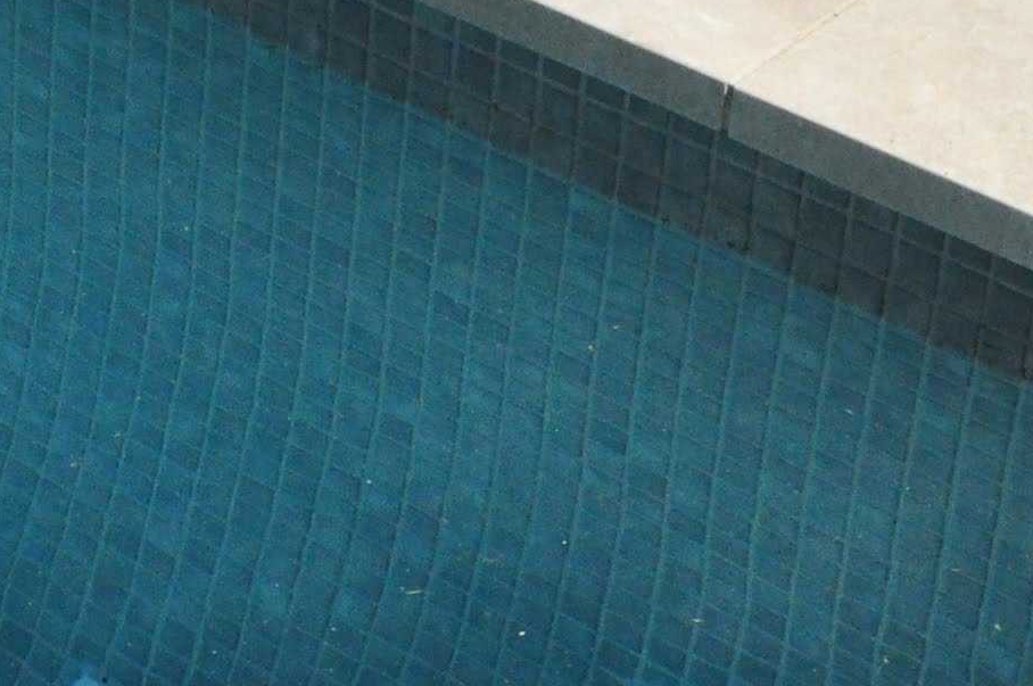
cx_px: -167
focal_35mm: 170
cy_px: 540
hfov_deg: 11.9
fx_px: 4872
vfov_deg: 8.0
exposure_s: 1/640
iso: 800
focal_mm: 24
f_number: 11
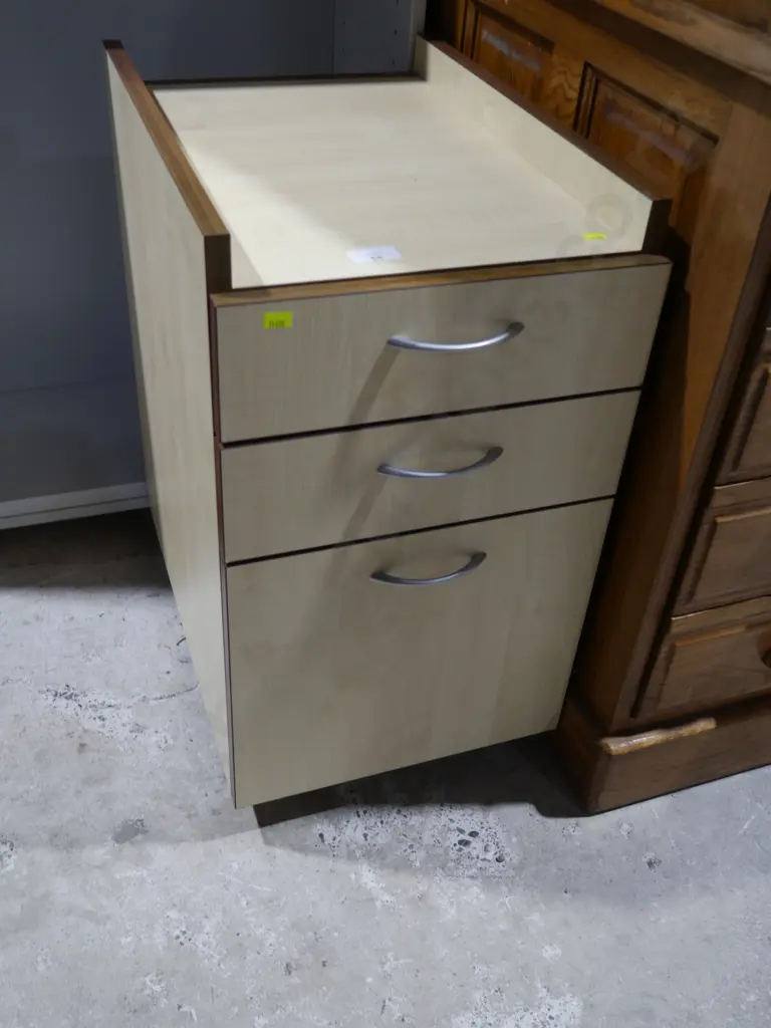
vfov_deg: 54.0
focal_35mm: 34
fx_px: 1010
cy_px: 514
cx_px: 386
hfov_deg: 41.8
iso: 320
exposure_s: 1/60
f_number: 4
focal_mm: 17
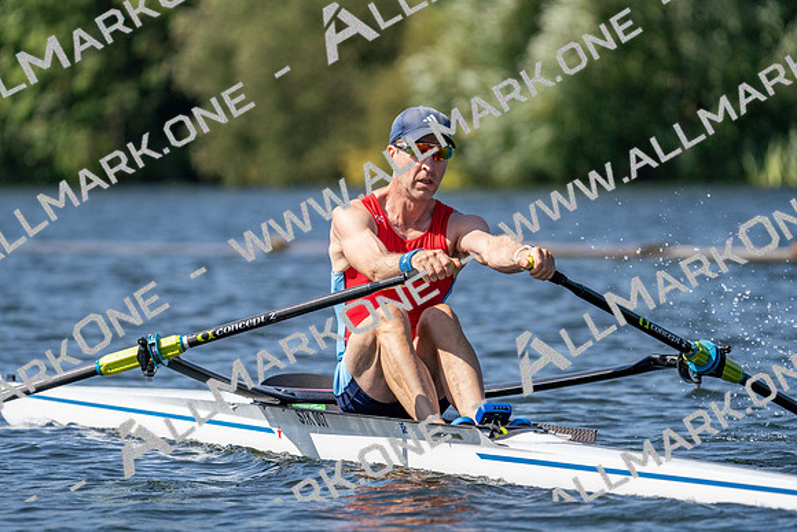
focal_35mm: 365
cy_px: 266
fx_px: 8082
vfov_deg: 3.8
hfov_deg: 5.6
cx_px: 398
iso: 250
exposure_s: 1/2000
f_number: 6.3
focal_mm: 365
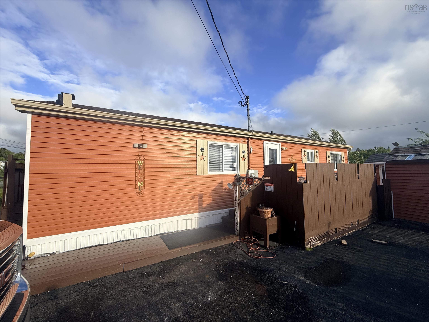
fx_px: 174
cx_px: 214
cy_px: 161
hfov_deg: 102.1
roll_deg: +1.4
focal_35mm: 14
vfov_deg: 85.7
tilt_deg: +3.0
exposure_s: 1/1848
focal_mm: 2.22
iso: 50
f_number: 2.2
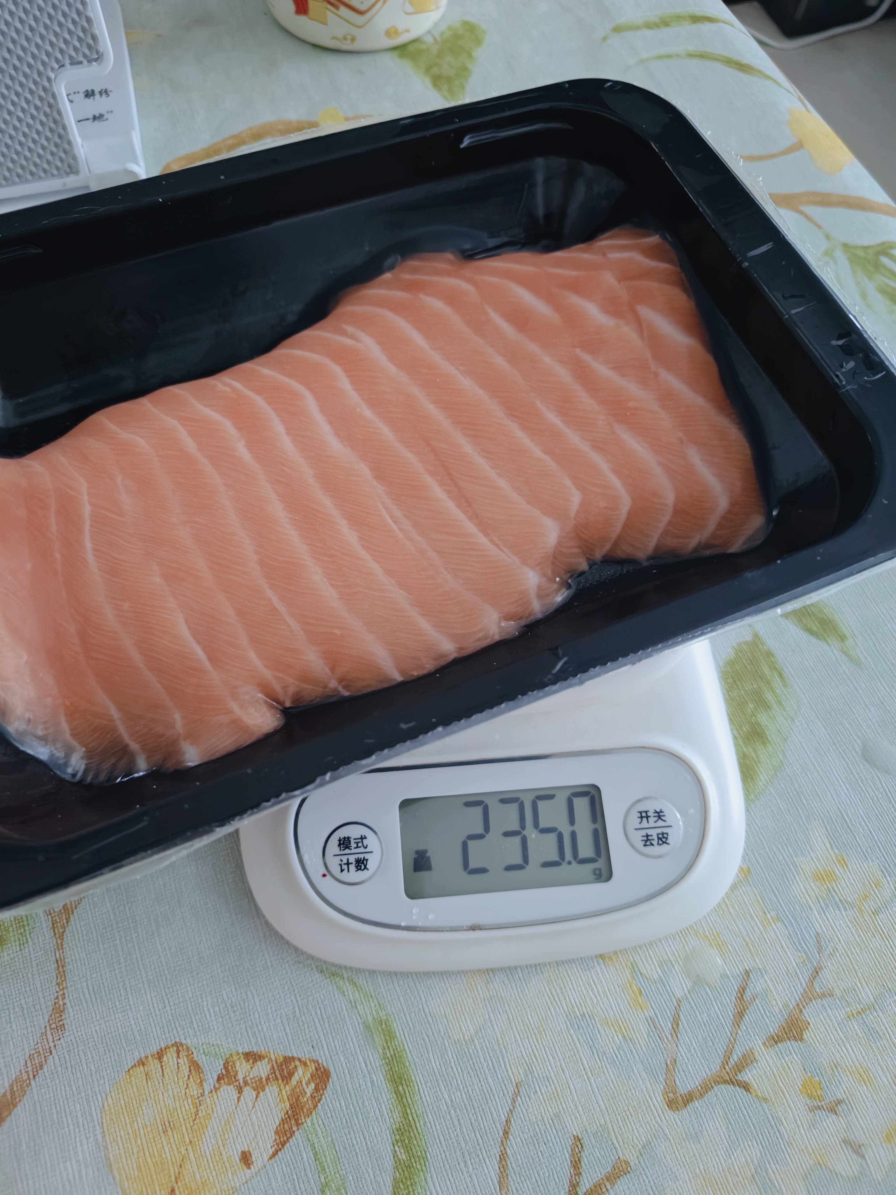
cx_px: 448
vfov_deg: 73.9
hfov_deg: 58.9
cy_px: 598
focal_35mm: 23
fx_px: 794
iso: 1059
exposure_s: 1/33.3
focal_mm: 5.56
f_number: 1.88
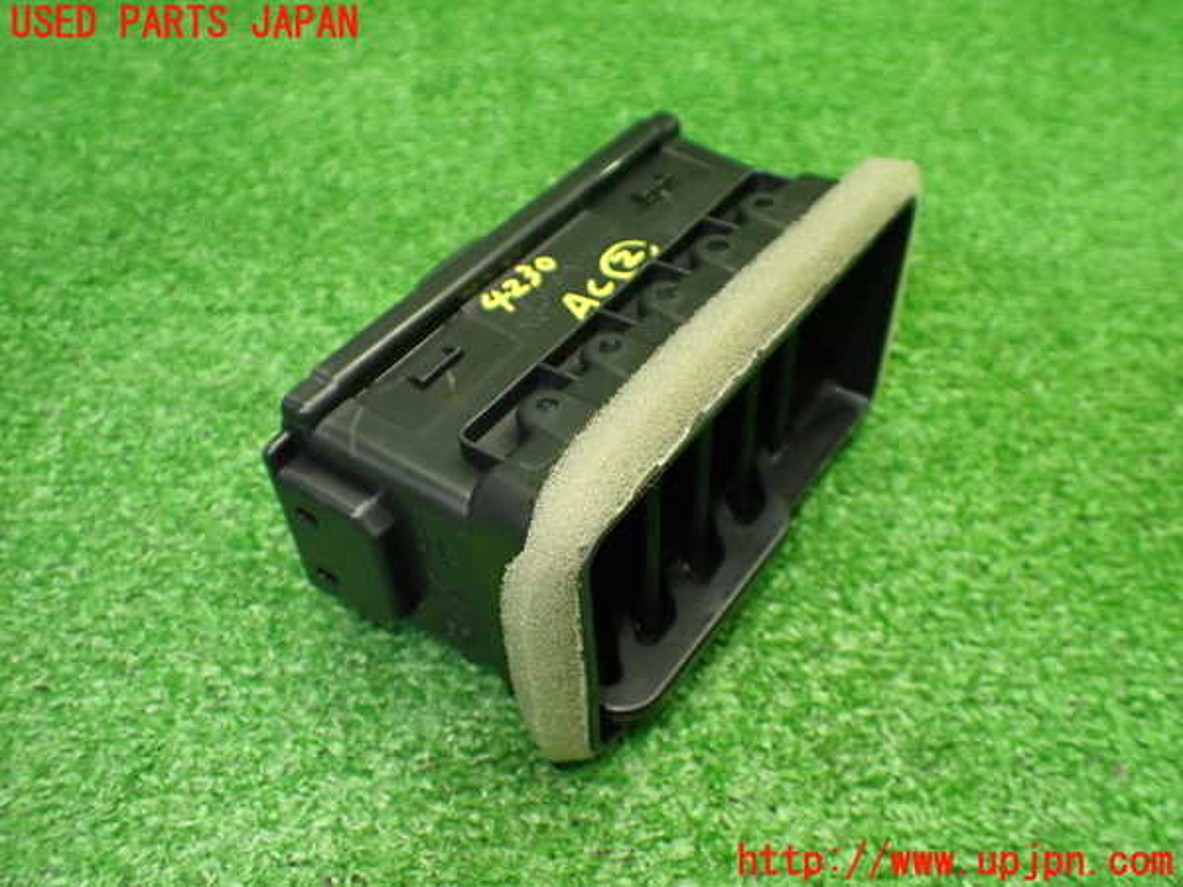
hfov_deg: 60.0
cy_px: 444
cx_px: 592
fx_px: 1025
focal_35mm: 30
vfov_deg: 46.8
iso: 800
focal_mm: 5.4
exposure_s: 1/125
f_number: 2.3
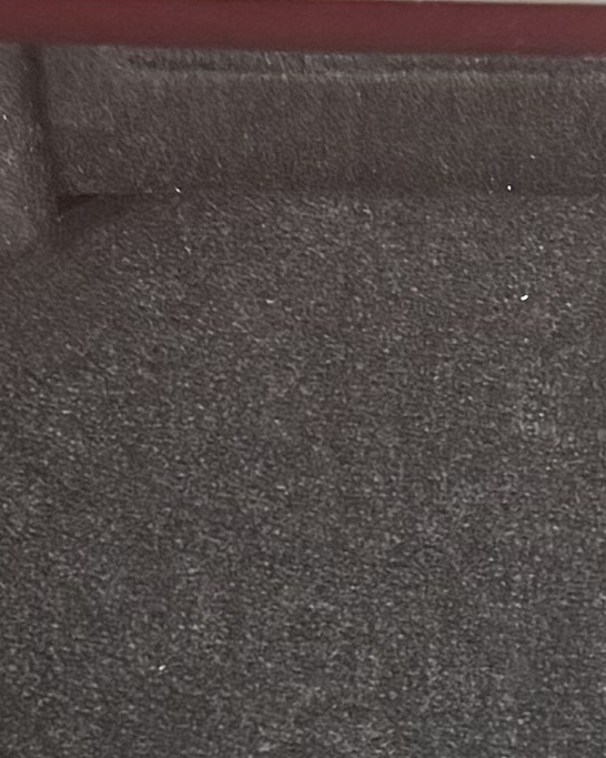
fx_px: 4396
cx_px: 989
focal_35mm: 196
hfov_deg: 7.7
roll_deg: +4.2
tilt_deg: -32.7
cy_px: 1287
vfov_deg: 9.5
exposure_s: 1/159
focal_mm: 6.76
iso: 200
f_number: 1.78
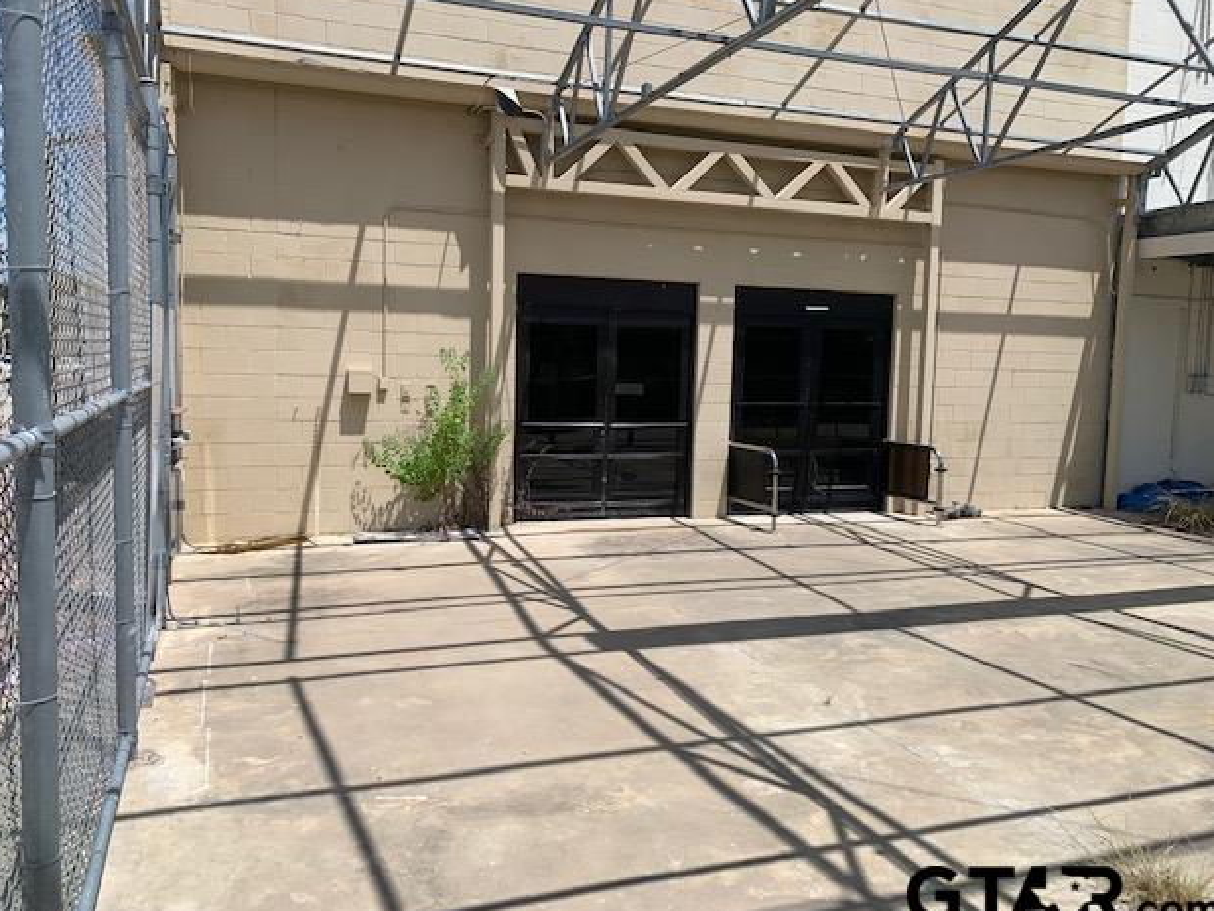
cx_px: 589
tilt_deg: -5.7
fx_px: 947
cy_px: 452
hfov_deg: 65.3
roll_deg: -1.2
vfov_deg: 51.4
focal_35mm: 27
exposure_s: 1/3401
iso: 25
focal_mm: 4.25
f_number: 1.8
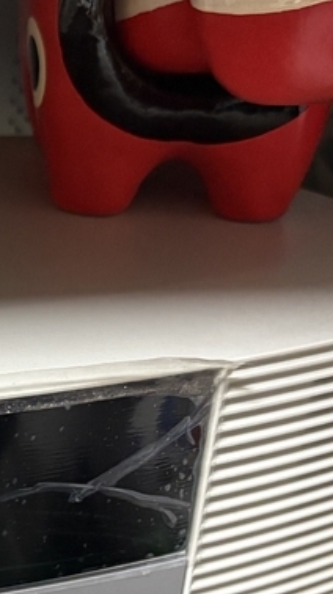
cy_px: 404
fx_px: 1416
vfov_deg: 23.6
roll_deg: +0.7
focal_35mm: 90
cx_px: -261
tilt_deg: -24.7
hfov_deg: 12.3
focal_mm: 5.96
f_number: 1.6
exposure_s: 1/50
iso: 500
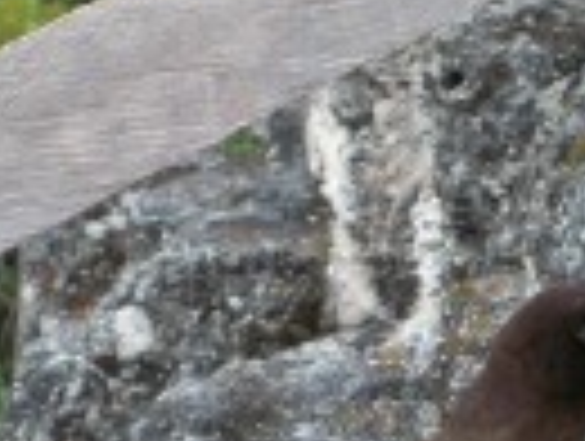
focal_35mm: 323
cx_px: 454
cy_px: 612
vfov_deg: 4.6
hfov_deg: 6.1
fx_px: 5469
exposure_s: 1/100
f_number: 5.7
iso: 64
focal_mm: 18.8
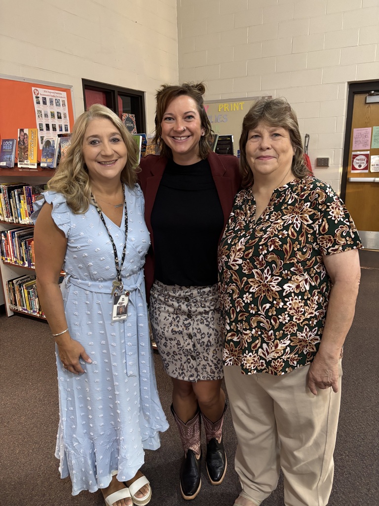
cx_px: 190
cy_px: 253
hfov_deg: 53.1
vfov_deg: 67.3
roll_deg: +1.2
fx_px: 380
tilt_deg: -14.9
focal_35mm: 26
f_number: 1.6
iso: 500
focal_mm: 5.96
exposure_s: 1/60
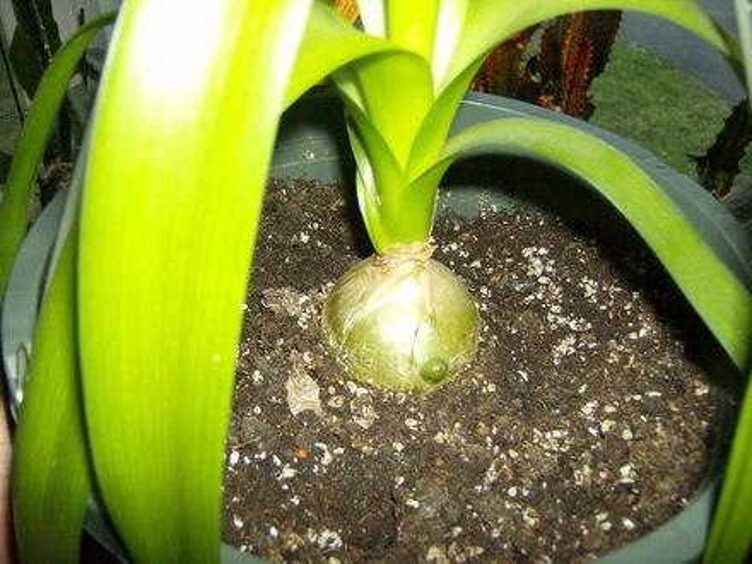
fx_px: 782
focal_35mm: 36
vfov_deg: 39.7
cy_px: 282
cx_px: 376
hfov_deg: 51.4
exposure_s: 1/60
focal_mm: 6
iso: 200
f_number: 2.8
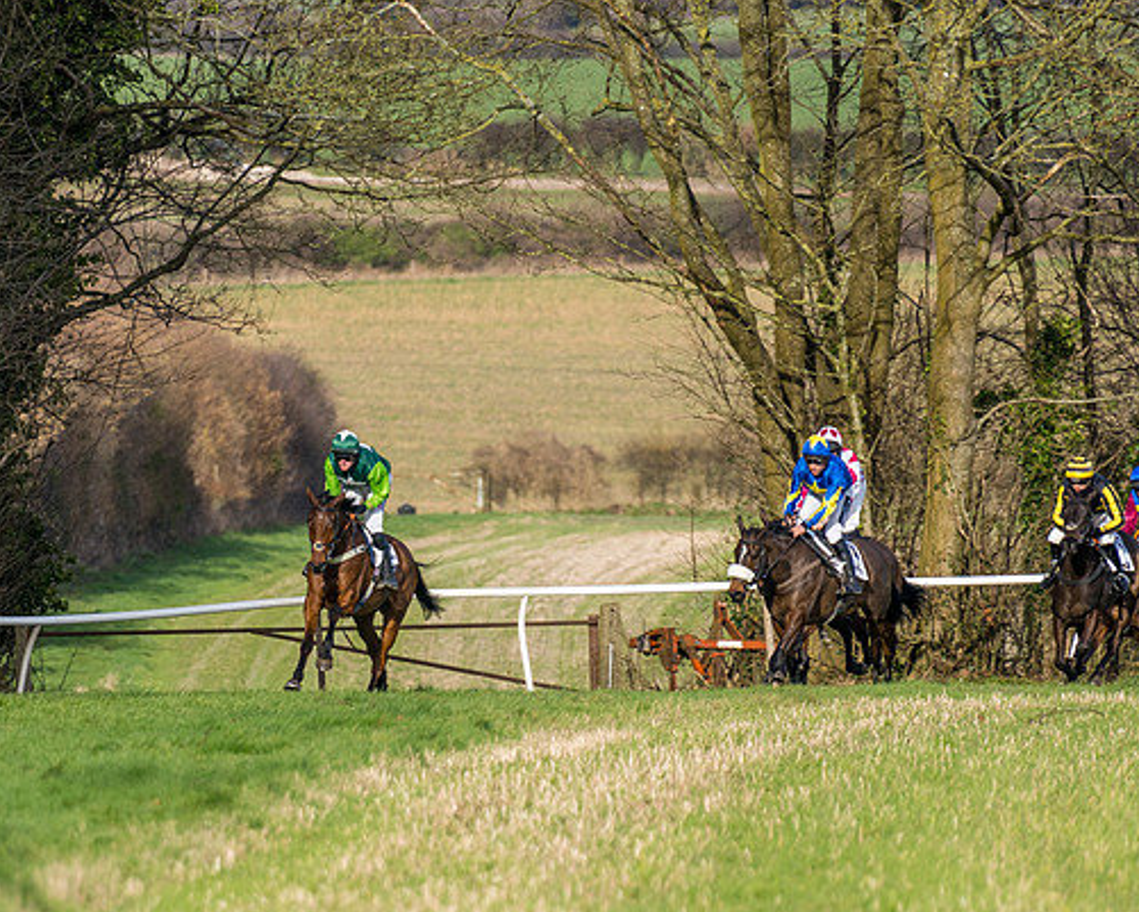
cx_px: 306
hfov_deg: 2.9
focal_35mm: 661
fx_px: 22287
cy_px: 593
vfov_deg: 2.3
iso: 200
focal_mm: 267
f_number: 4
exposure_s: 1/1600
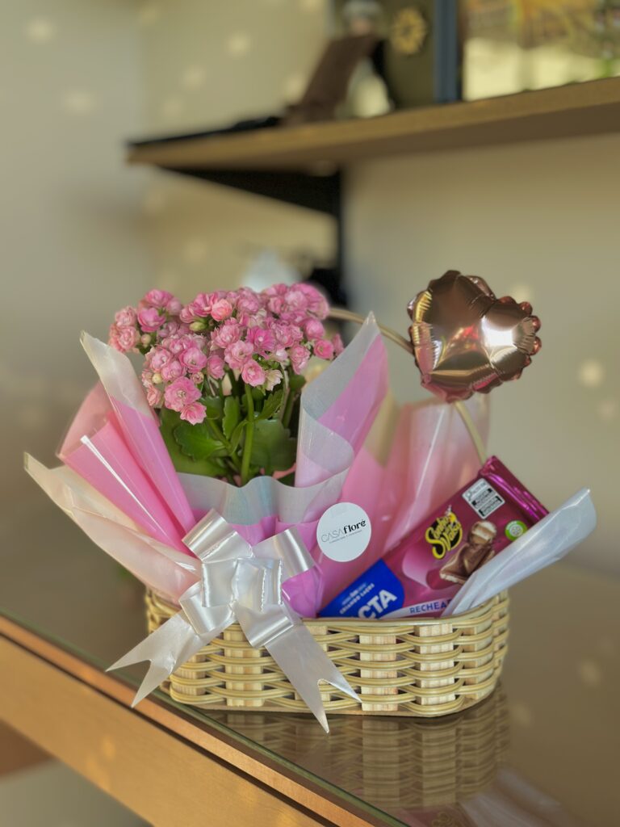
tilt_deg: -8.9
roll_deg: +0.9
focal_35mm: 48
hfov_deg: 30.3
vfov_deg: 39.7
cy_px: 414
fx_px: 1146
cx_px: 310
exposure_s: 1/384
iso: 80
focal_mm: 6.86
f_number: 1.78
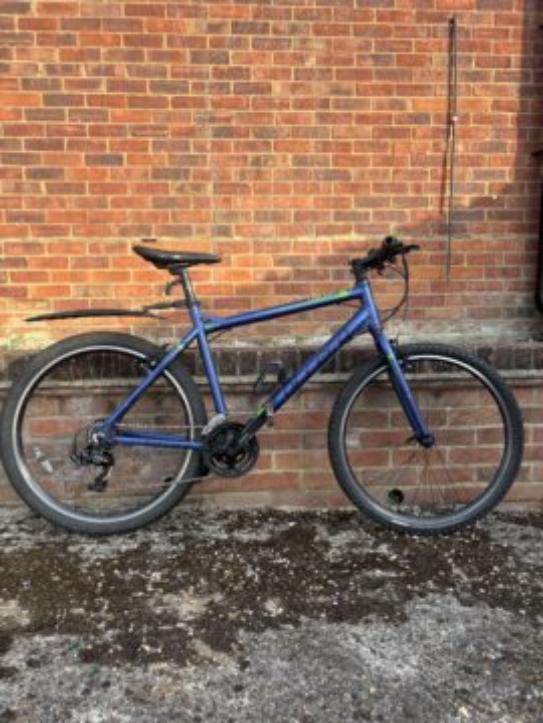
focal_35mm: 26
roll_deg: +0.0
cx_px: 272
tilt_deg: -6.5
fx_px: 544
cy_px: 362
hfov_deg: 53.1
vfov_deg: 67.3
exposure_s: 1/488
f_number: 1.6
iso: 50
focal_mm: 5.96
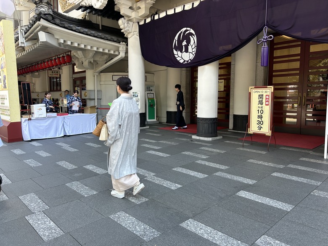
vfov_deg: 53.1
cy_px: 123
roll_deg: -0.6
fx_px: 246
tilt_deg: -3.6
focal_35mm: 26
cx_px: 164
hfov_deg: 67.3
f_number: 1.5
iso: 50
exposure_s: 1/426
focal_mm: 5.7
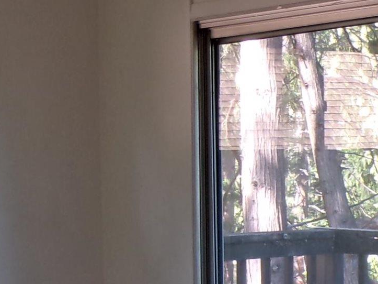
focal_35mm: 102
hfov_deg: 19.3
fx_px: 1114
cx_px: 178
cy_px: 226
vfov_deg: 14.4
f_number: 3
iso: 141
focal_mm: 4.3
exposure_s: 1/34
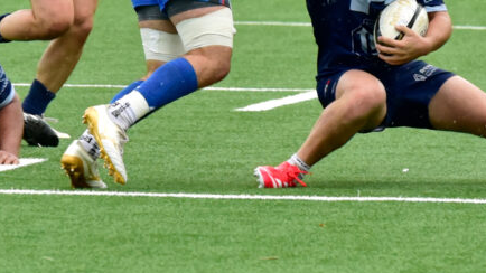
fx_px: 3982
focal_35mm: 309
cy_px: -6
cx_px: 355
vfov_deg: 3.9
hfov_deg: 7.0
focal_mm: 160
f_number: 4.5
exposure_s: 1/1000
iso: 1400
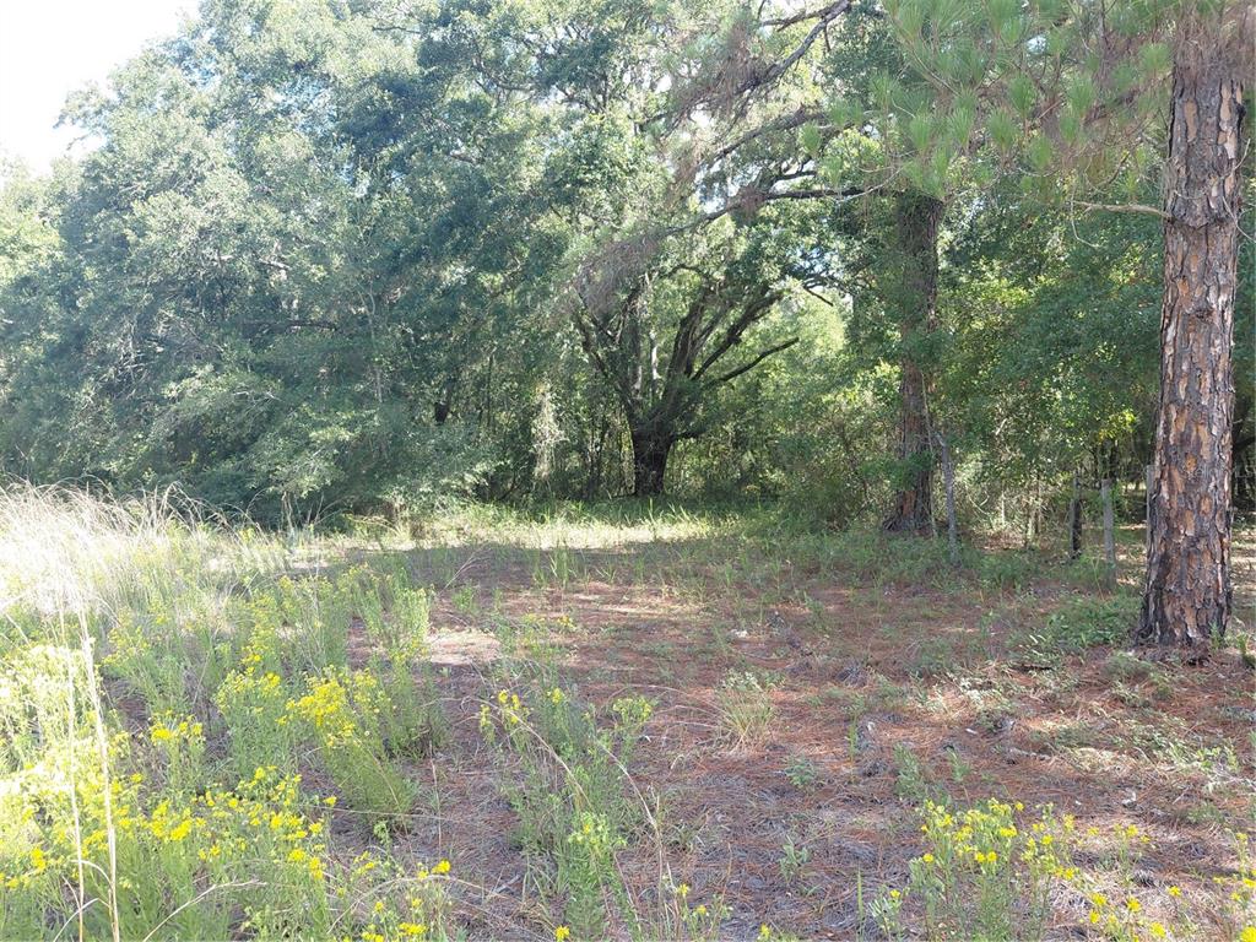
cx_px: 628
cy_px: 471
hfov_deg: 69.4
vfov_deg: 54.9
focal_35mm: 25
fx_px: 907
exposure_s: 1/261
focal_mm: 4.69
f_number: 1.8
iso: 50
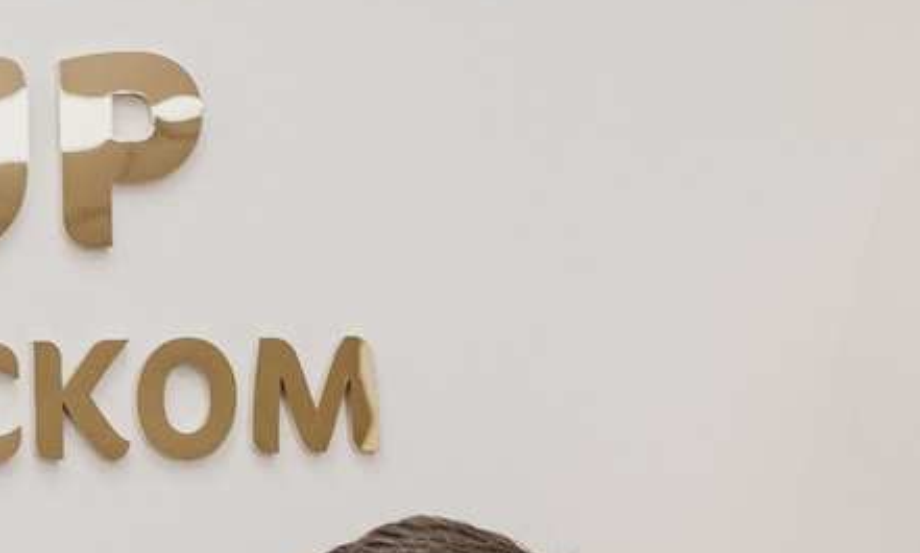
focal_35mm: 227
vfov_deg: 5.3
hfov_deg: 9.1
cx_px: -543
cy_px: 1563
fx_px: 5631
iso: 400
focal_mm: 36
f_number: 4
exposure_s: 1/160
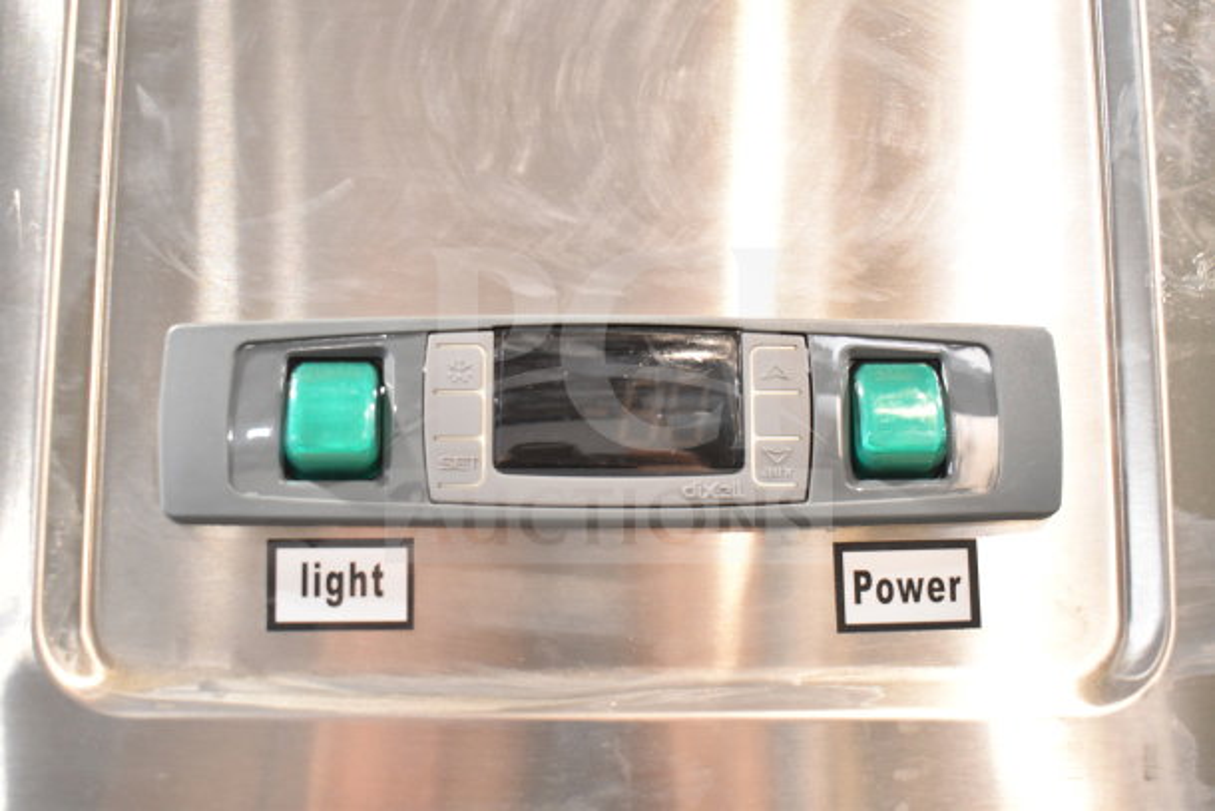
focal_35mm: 44
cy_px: 406
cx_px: 608
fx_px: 1468
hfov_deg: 45.0
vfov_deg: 30.9
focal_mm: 29
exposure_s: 1/50
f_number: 4.2
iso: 2000
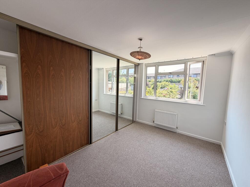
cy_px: 94
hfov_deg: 102.1
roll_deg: -2.2
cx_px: 125
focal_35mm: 14
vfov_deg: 85.7
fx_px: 101
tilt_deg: -5.3
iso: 40
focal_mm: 2.22
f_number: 2.2
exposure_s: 1/143
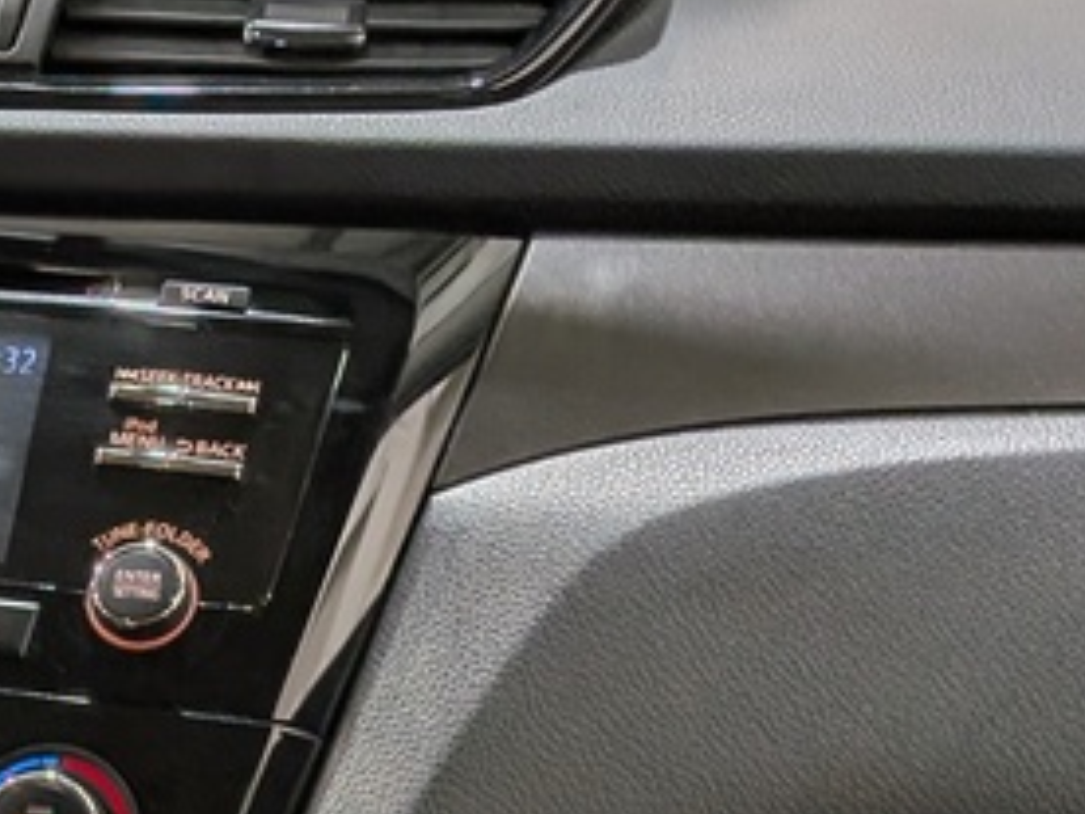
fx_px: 2790
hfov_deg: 18.4
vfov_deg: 16.2
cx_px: -719
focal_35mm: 89
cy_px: 857
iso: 28
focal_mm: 4.53
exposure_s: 1/140
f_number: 1.7
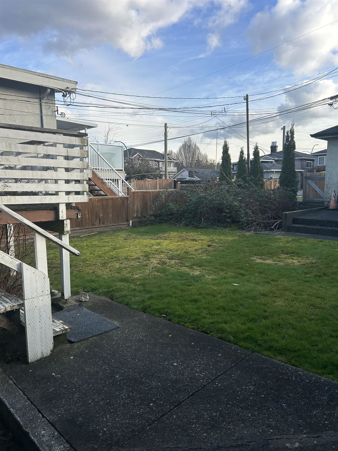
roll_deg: +1.8
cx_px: 169
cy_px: 226
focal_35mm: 26
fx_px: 338
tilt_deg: -9.1
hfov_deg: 53.1
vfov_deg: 67.3
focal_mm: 5.7
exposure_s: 1/1669
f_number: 1.5
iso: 50
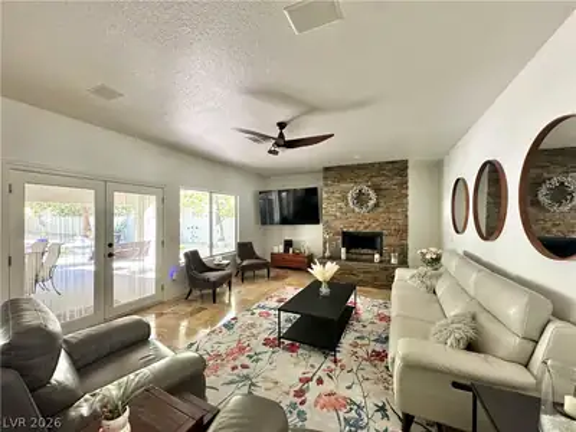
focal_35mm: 14
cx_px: 288
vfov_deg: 85.7
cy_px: 216
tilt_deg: +0.4
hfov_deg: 102.1
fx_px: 233
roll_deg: -0.3
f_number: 2.2
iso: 320
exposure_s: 1/99
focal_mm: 2.22
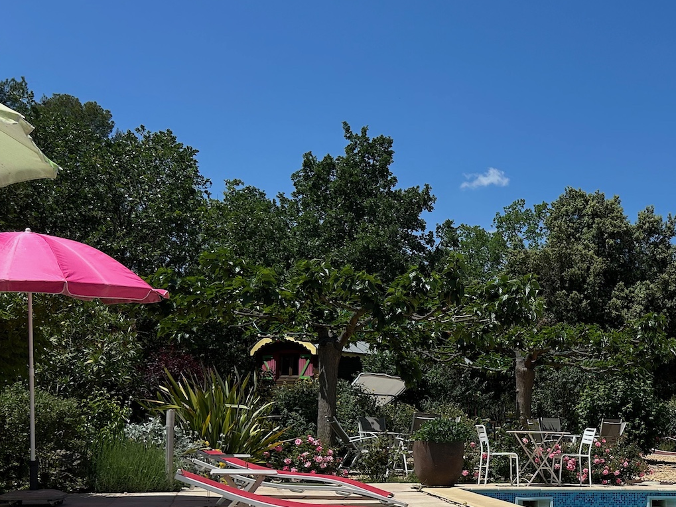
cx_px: 616
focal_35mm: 49
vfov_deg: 28.7
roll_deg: -0.9
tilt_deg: +1.3
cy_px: 437
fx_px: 957
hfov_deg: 36.4
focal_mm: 5.7
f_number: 1.5
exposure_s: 1/8000
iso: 50
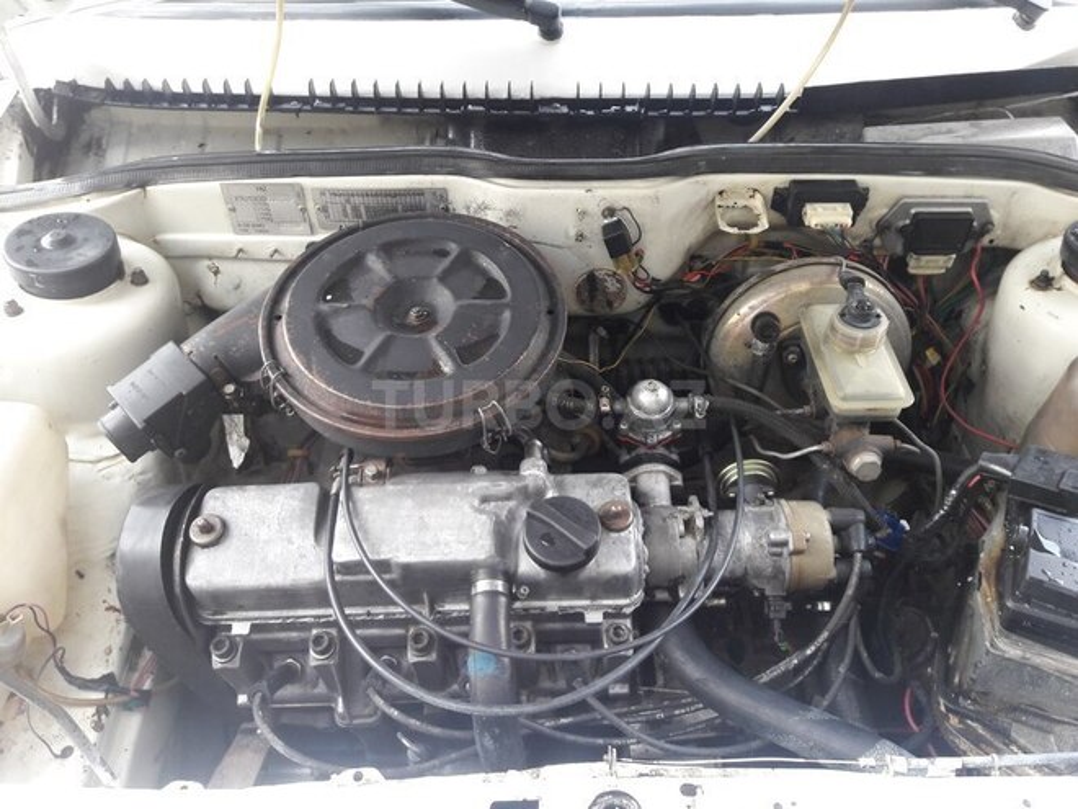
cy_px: 404
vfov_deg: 49.7
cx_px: 539
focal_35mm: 28
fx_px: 872
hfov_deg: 63.4
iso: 50
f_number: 1.9
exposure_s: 1/33
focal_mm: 3.7
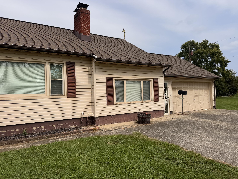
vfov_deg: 56.8
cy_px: 90
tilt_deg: +0.3
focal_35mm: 24
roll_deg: +0.6
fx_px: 165
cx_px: 119
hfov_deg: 71.6
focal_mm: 6.76
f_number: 1.78
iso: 80
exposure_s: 1/6410
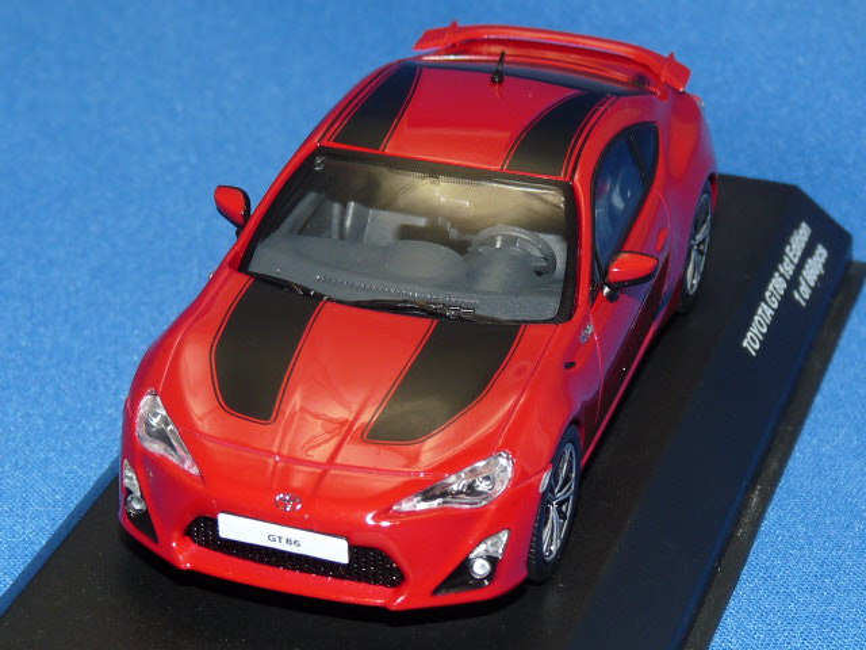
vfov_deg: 12.0
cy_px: 325
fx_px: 3102
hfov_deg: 15.9
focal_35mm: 124
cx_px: 433
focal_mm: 12.8
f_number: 4
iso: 100
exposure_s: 1/40
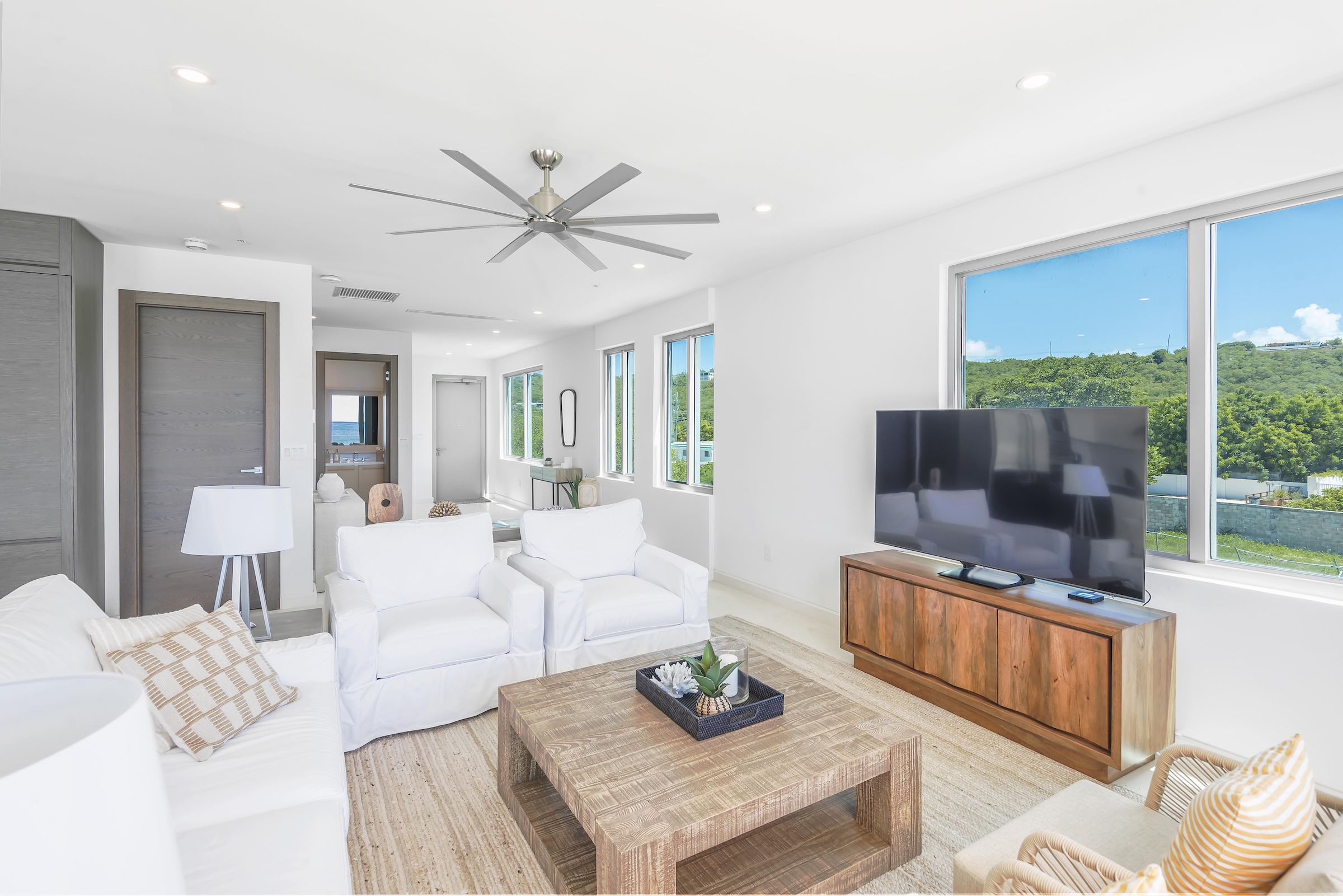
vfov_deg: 73.8
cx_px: 672
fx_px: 597
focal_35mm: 16
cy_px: 448
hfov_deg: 96.7
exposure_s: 1/15
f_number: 8
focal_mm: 16
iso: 320
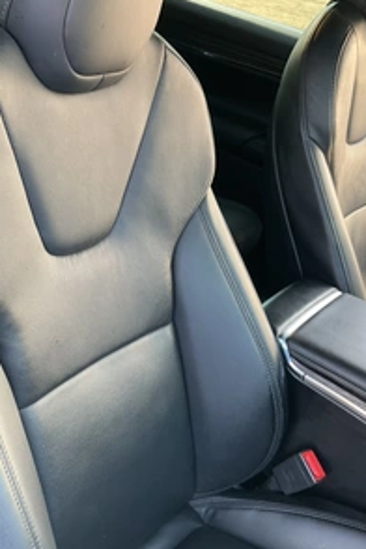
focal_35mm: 41
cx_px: 123
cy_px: 276
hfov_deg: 32.4
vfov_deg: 47.4
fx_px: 625
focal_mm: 3
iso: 64
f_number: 1.8
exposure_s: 1/74
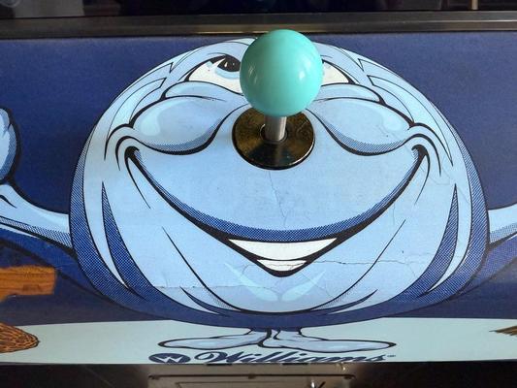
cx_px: 258
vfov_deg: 56.8
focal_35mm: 24
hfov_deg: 71.6
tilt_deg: -52.3
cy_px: 194
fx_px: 359
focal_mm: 2.22
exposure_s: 1/60
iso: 500
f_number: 2.2
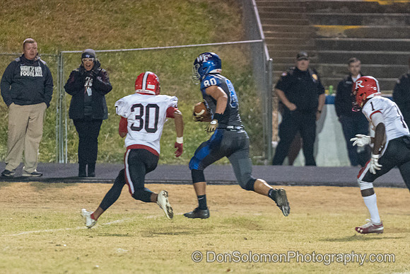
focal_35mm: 377
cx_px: 219
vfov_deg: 3.6
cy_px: 143
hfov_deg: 5.5
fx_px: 4298
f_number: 2.8
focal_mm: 200
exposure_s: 1/800
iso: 10000
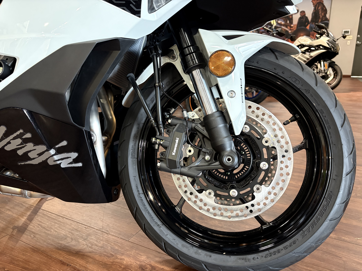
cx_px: 181
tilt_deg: -14.2
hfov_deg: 67.3
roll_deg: +0.7
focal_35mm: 26
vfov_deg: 53.1
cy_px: 136
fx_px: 272
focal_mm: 5.96
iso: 400
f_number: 1.6
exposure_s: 1/40
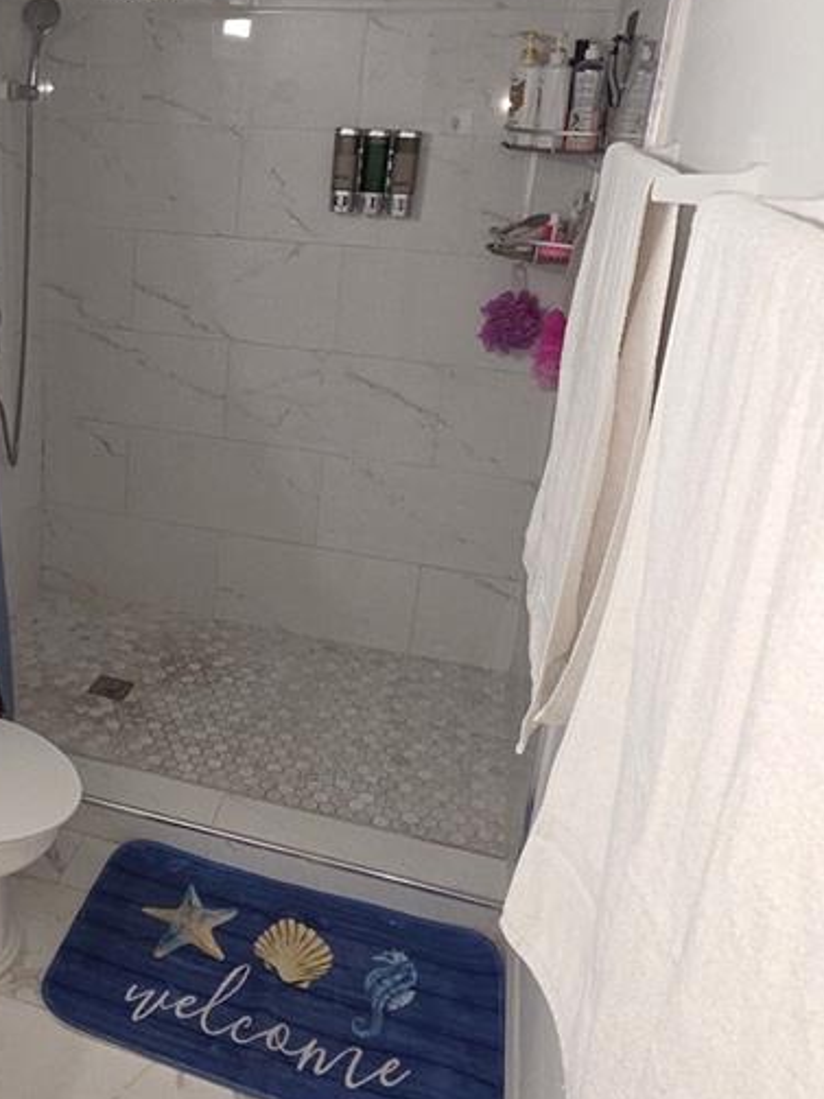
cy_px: 439
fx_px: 984
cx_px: 111
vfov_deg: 57.9
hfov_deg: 42.4
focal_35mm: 31
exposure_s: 1/60
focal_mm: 2.2
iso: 125
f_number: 1.9
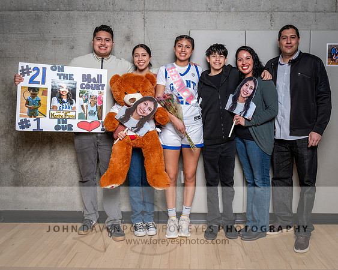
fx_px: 359
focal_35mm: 36
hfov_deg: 50.3
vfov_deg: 41.1
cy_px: 110
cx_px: 188
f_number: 8
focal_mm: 26
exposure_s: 1/200
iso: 200
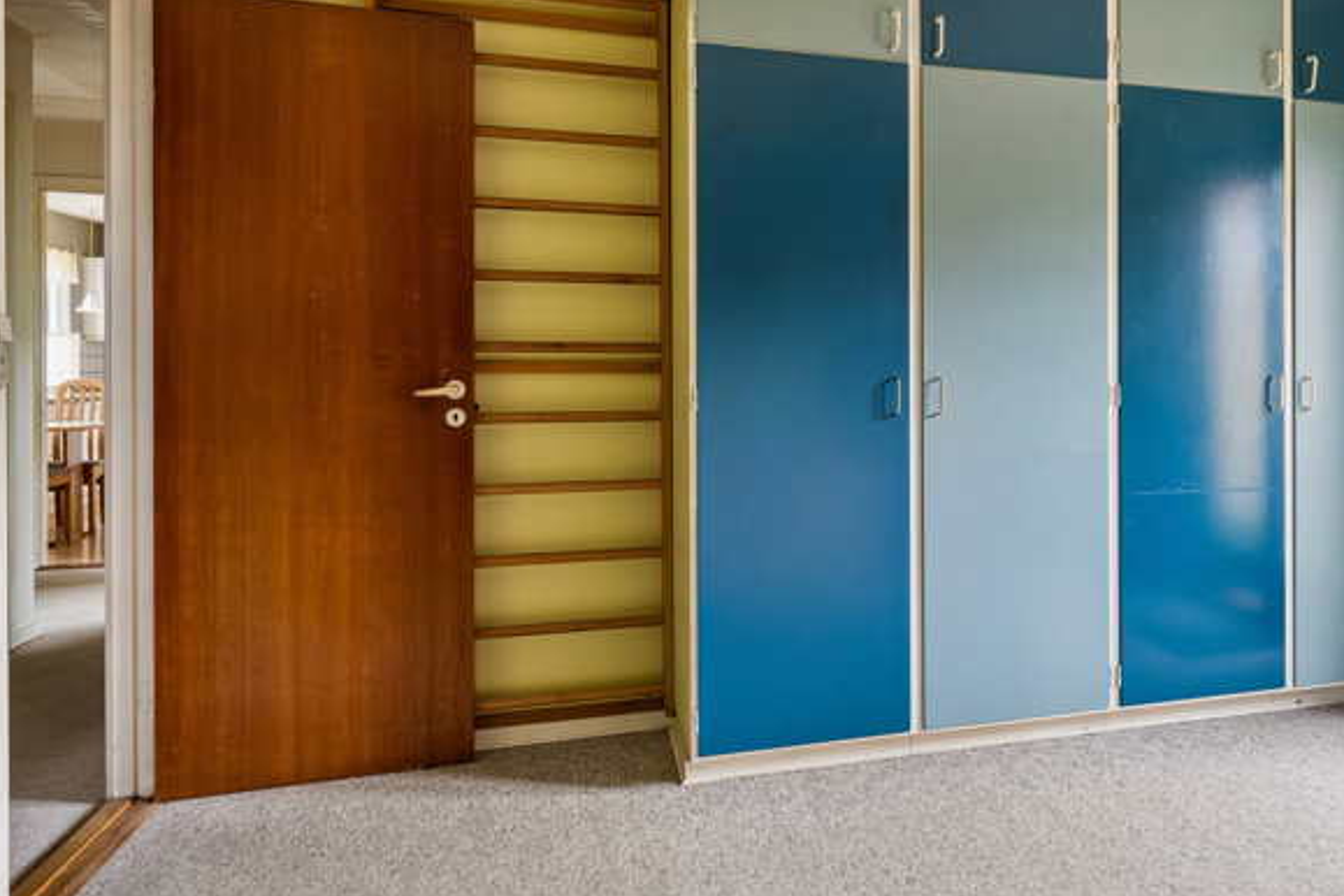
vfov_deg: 44.8
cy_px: 370
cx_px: 903
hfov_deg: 62.0
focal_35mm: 29
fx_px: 1083
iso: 200
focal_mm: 14
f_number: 8
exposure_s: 1/1.25
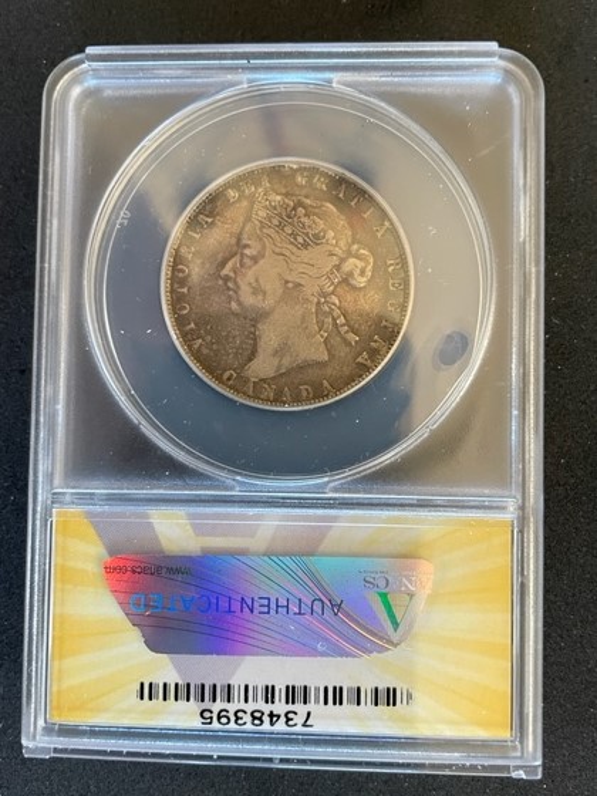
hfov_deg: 53.1
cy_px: 398
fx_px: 598
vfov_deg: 67.3
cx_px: 298
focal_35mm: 26
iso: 320
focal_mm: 4.2
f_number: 1.6
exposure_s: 1/60
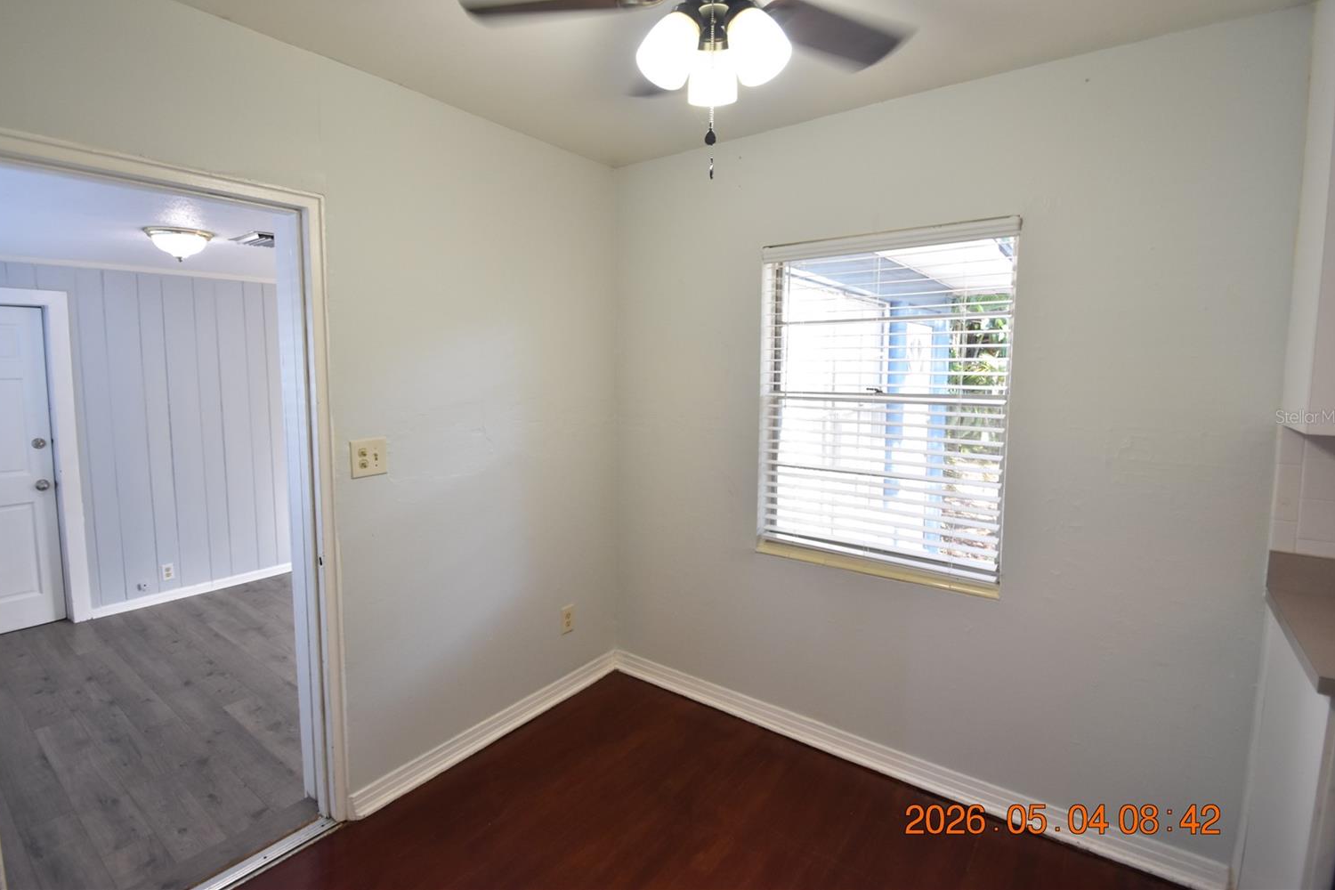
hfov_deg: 96.7
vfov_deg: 73.7
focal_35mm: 16
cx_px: 643
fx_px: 593
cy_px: 417
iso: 800
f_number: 3.5
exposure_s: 1/90
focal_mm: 10
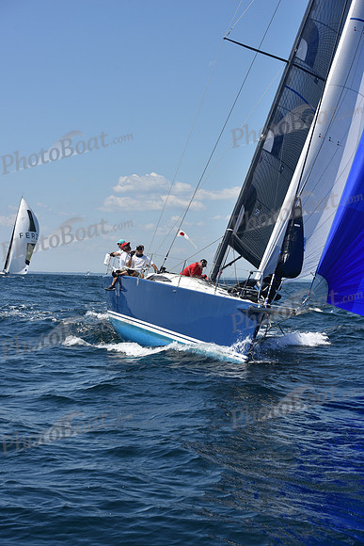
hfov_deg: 19.5
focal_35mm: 70
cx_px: 182
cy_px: 273
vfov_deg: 28.8
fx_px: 1061
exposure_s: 1/1000
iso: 200
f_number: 8
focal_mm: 70
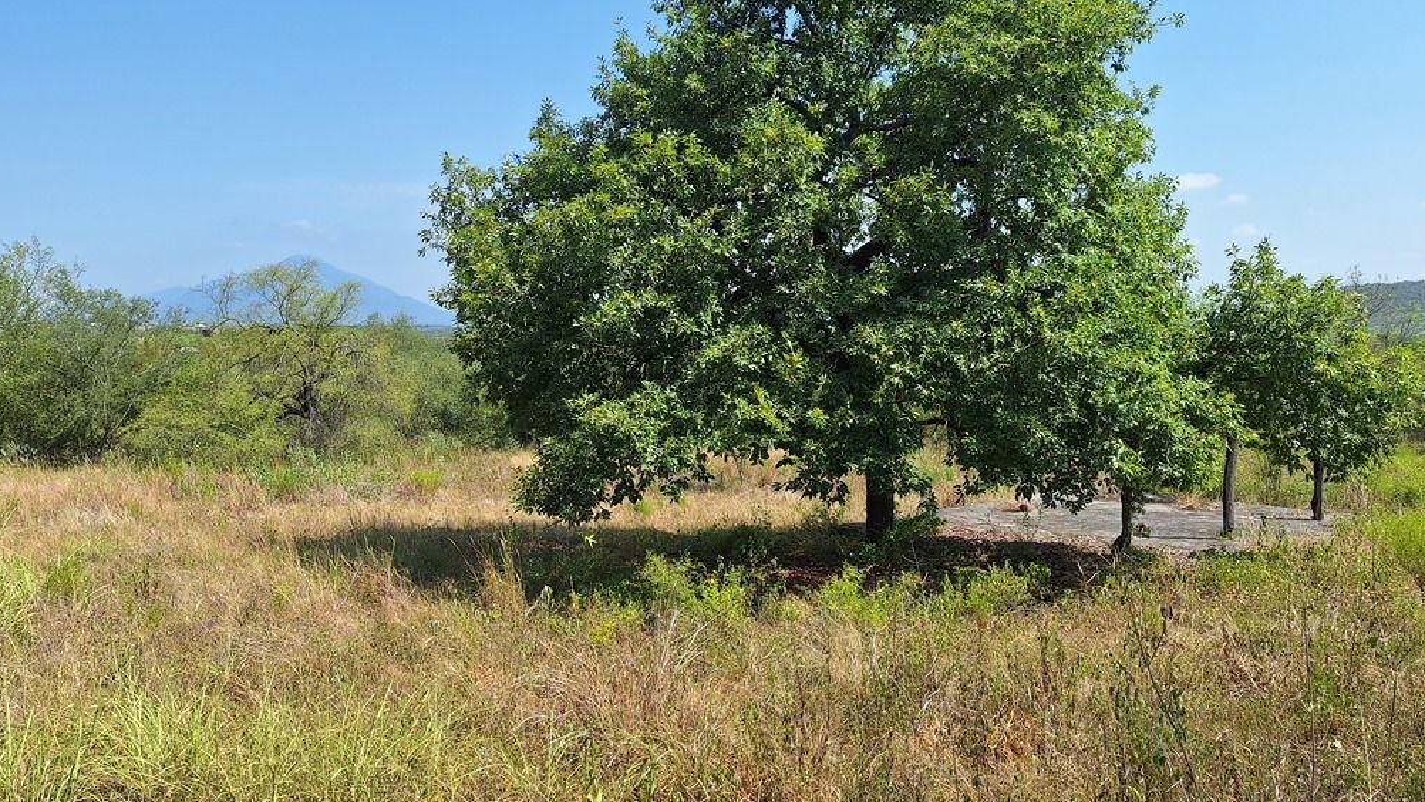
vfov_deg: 38.9
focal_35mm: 30
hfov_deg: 64.3
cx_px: 701
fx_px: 1134
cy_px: 365
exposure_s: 1/2457
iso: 40
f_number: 1.8
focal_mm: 5.54
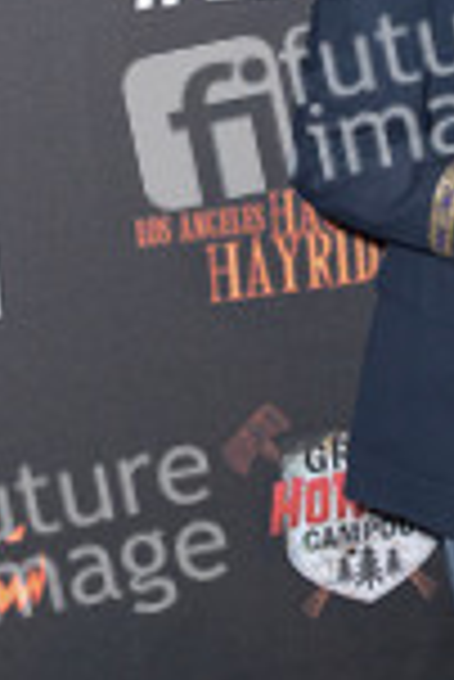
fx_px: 1604
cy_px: 329
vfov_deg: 23.9
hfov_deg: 15.7
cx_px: 488
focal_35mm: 85
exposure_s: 1/400
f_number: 4.5
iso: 400
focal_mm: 32
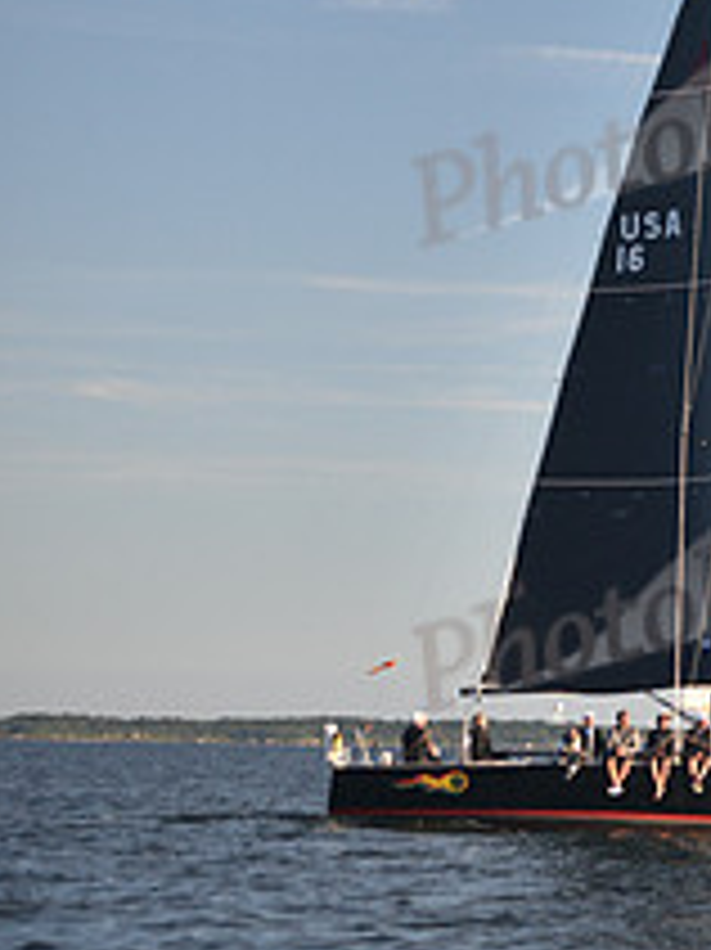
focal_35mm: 185
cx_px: 1282
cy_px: 299
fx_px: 5072
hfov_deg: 7.8
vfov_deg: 10.7
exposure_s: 1/800
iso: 250
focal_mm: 70
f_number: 3.5
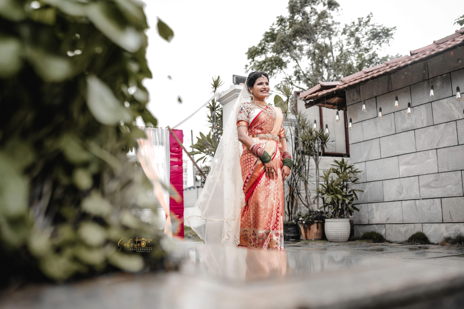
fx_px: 451
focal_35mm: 35
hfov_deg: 54.4
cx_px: 232
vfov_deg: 37.9
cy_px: 154
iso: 800
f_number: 2.4
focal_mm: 35
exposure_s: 1/2000
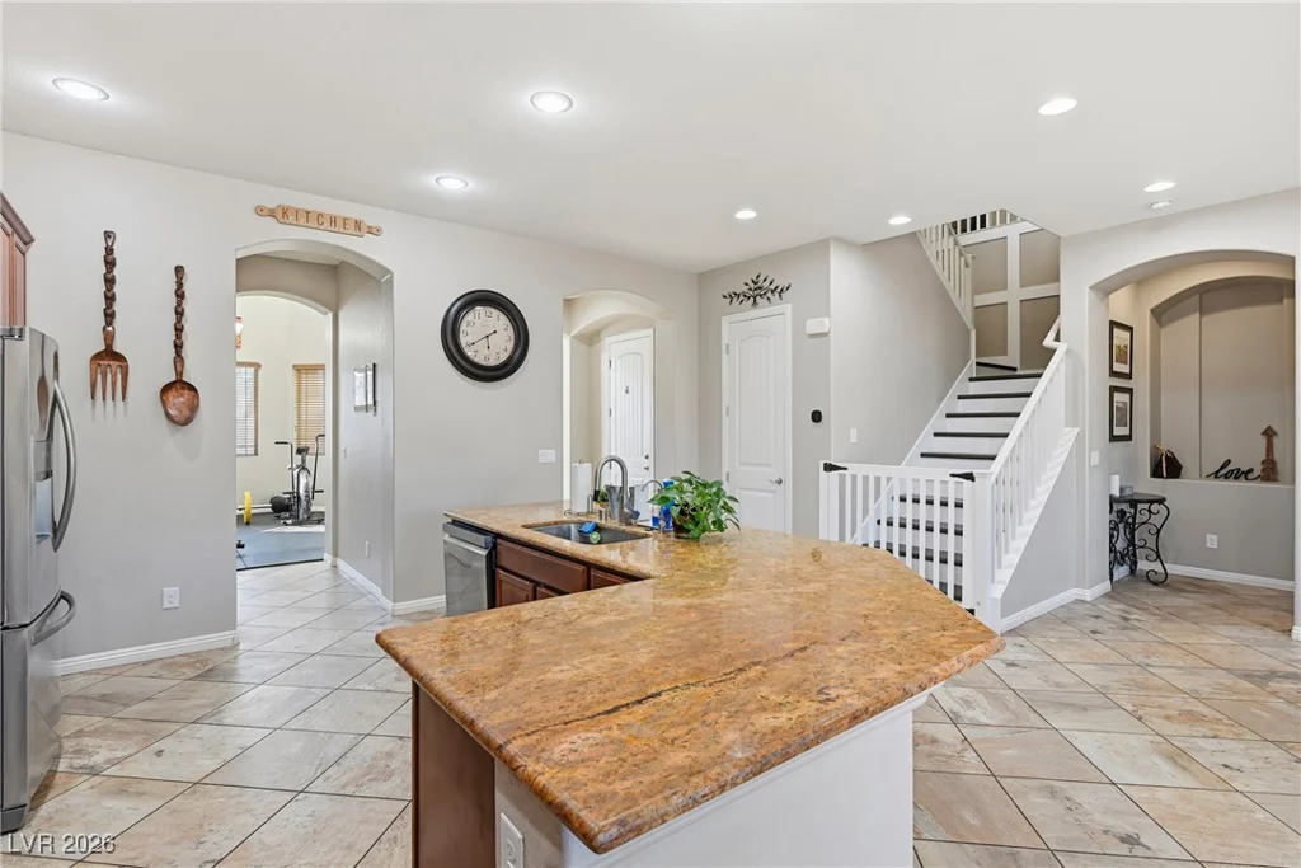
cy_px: 434
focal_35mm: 17
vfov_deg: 70.5
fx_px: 614
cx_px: 650
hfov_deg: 93.3
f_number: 9
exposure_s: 1/160
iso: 500
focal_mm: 17
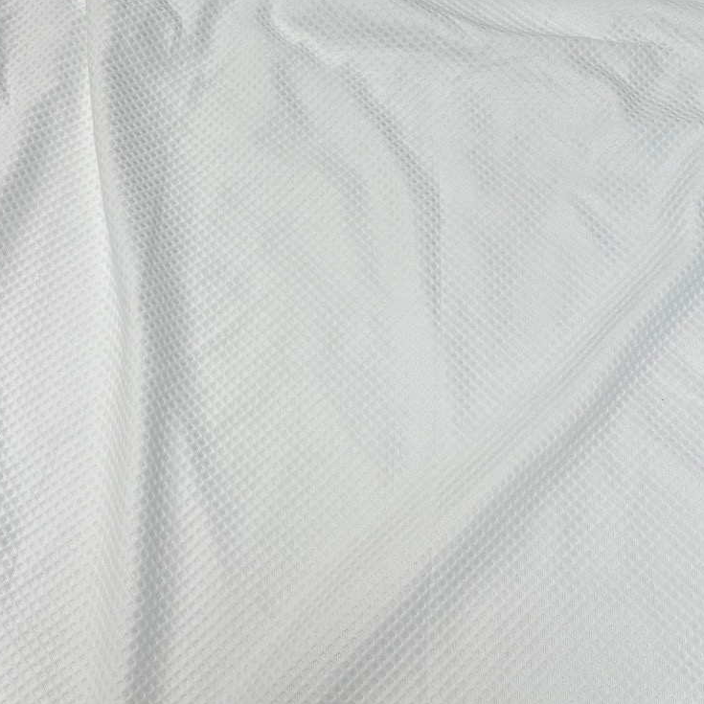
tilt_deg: -64.1
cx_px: 363
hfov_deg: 34.0
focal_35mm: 50
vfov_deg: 34.0
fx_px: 1150
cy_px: 362
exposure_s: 1/255
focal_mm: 5.7
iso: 40
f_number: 1.5
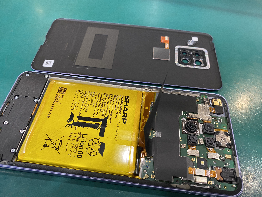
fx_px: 204
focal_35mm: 27
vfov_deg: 51.3
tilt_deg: -55.6
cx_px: 128
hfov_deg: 65.3
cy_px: 101
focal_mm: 4.25
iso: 100
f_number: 1.8
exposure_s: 1/50
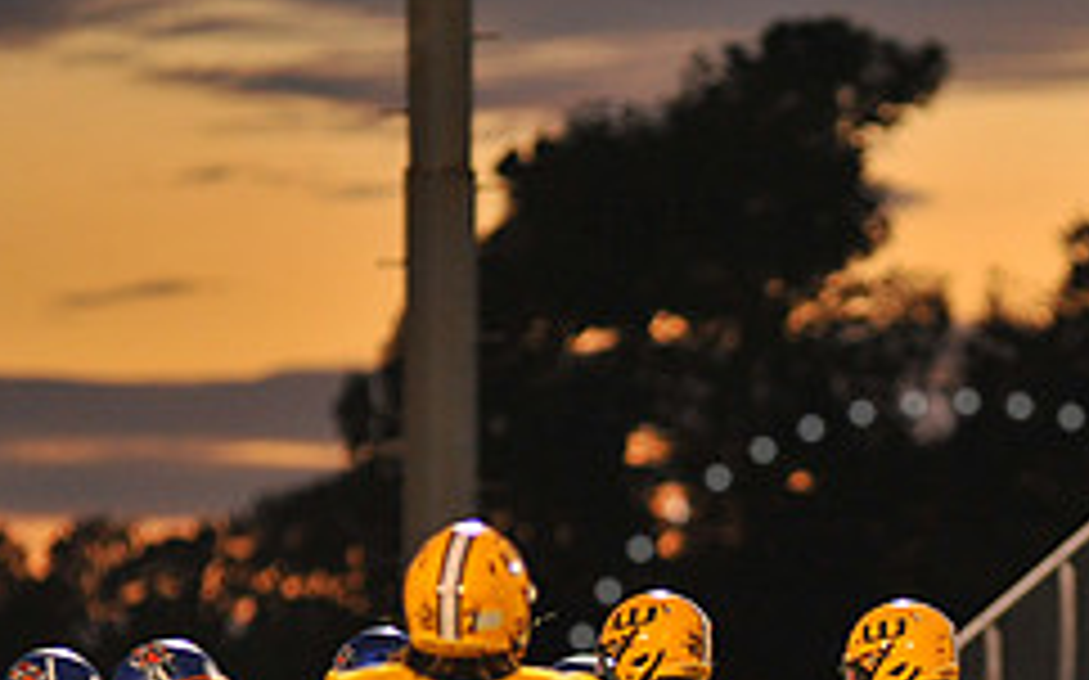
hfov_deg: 4.3
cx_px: 958
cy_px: 815
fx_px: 14477
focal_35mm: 488
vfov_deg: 2.7
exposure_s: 1/250
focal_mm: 200
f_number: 2.8
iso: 2000
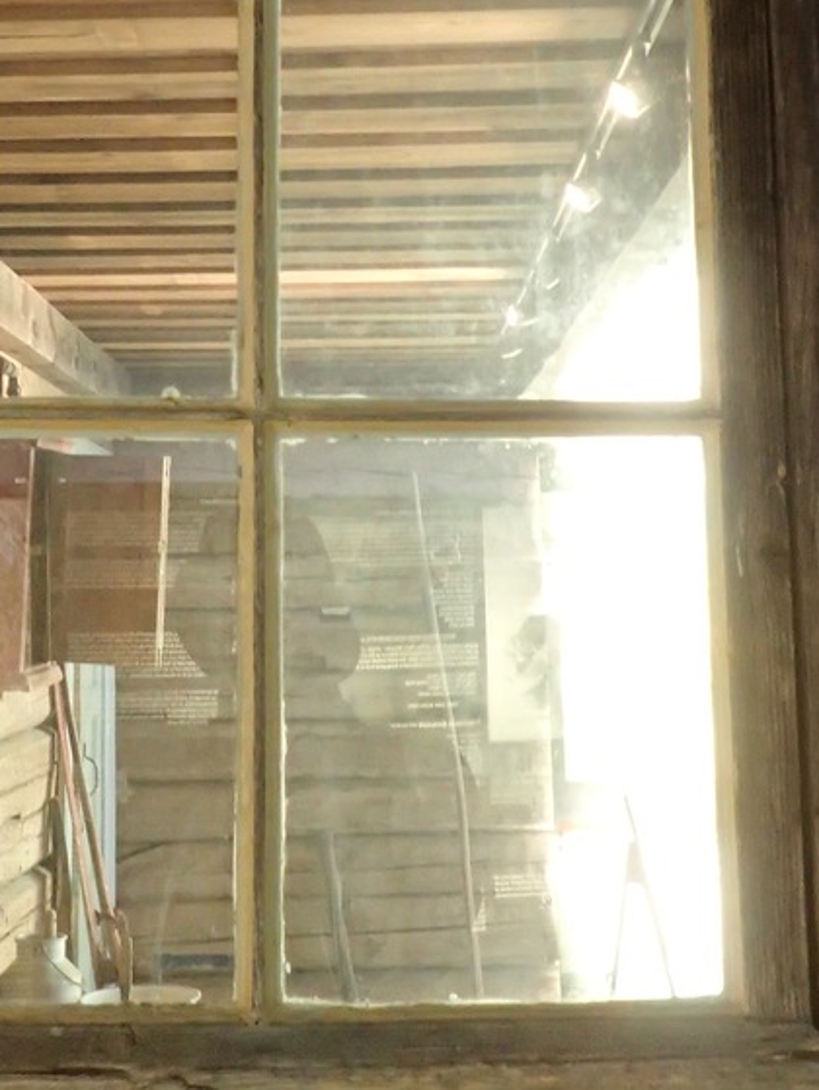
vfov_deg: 30.8
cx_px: 261
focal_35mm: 61
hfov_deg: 23.9
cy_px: 212
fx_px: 1922
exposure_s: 1/30
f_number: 2
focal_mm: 4.5
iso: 640
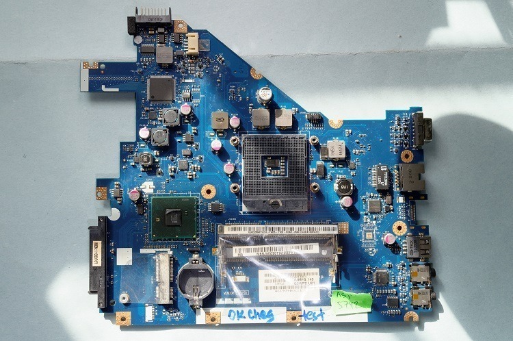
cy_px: 170
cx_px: 256
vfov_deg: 34.1
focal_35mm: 39
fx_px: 555
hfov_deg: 49.6
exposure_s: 1/30
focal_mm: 26
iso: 100
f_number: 8
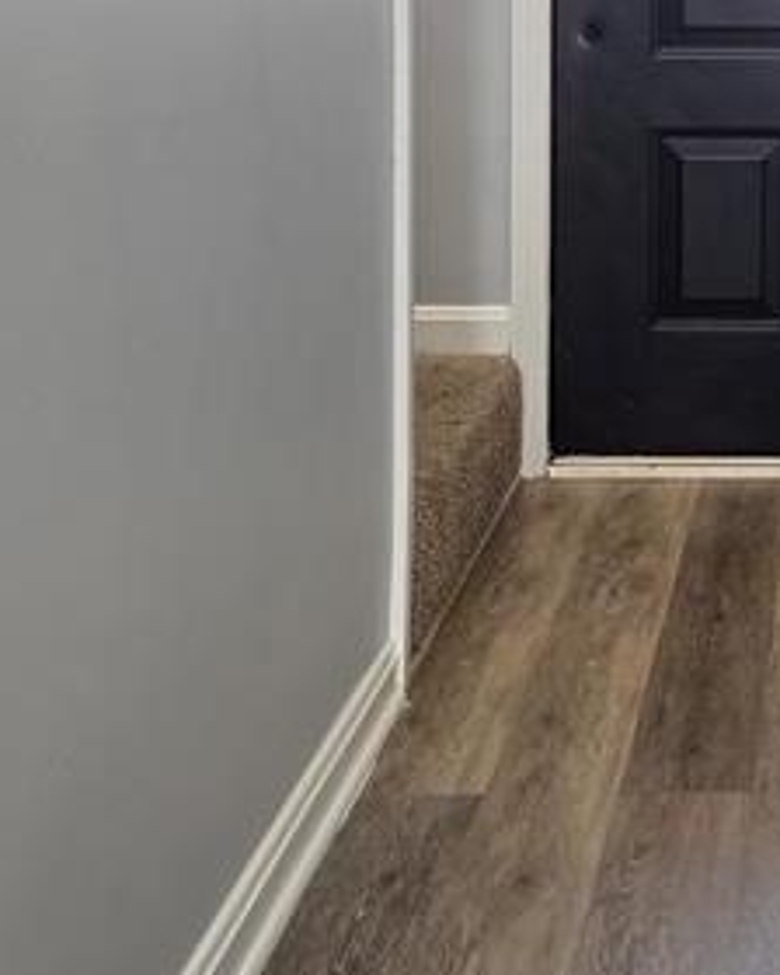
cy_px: -61
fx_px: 2222
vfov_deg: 23.4
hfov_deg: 19.1
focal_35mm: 77
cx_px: 857
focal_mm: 5.4
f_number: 1.8
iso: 320
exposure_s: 1/120
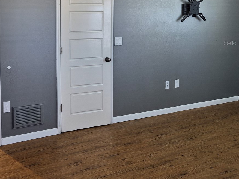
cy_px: 43
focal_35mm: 42
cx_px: 31
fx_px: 290
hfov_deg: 41.8
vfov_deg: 33.6
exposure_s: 1/56
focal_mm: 5.4
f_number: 1.8
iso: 160
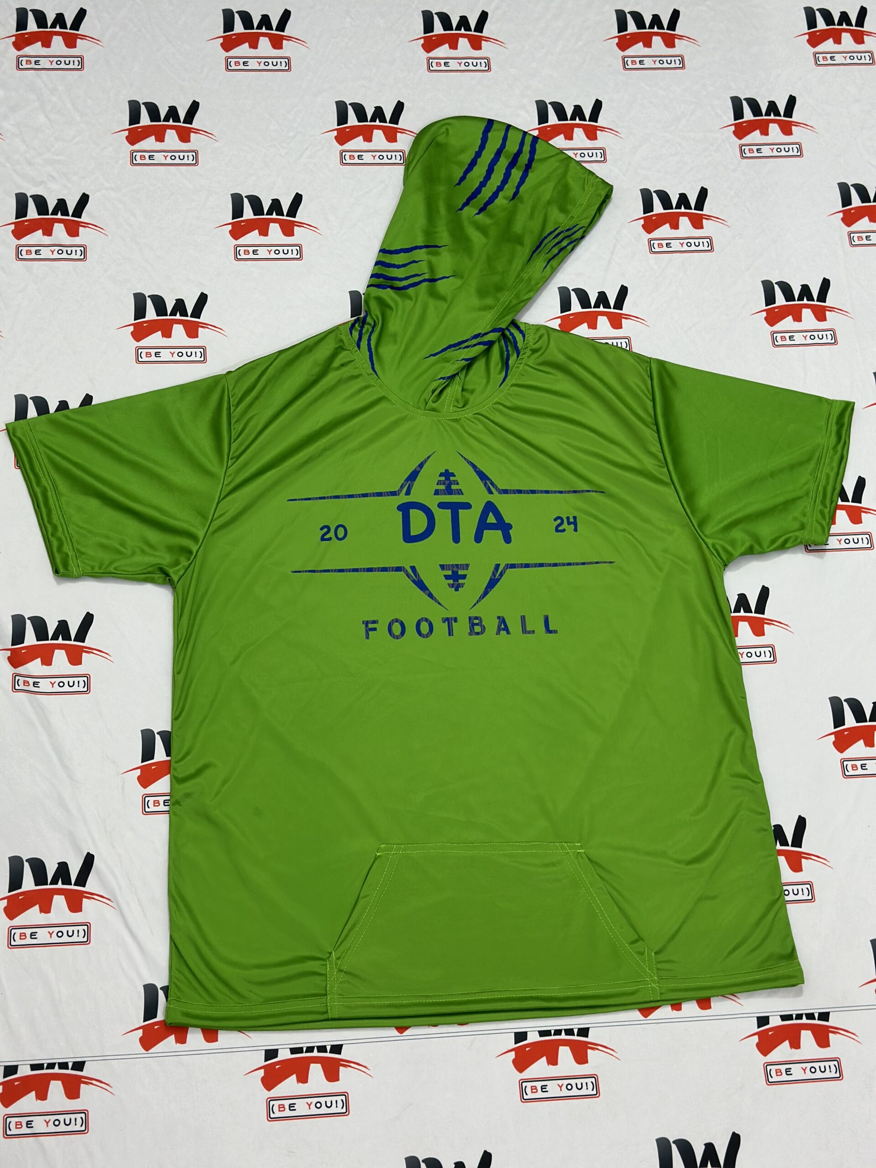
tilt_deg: -68.5
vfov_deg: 39.7
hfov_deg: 30.3
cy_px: 584
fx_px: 1620
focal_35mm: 48
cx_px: 438
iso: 100
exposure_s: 1/50
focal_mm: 6.86
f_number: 1.78
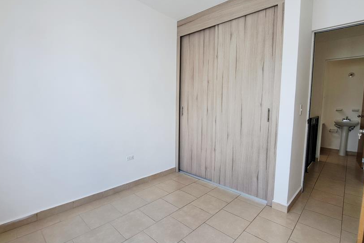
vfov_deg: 70.5
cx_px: 179
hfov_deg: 93.3
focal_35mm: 17
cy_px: 119
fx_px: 172
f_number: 2.2
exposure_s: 1/100
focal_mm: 1.74
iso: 50
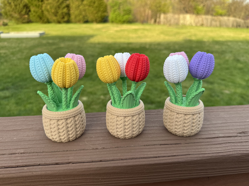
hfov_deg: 69.4
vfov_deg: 54.9
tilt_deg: -21.7
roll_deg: +0.5
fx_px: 180
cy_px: 92
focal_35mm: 25
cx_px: 129
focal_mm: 6.76
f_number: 1.78
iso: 80
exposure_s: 1/664
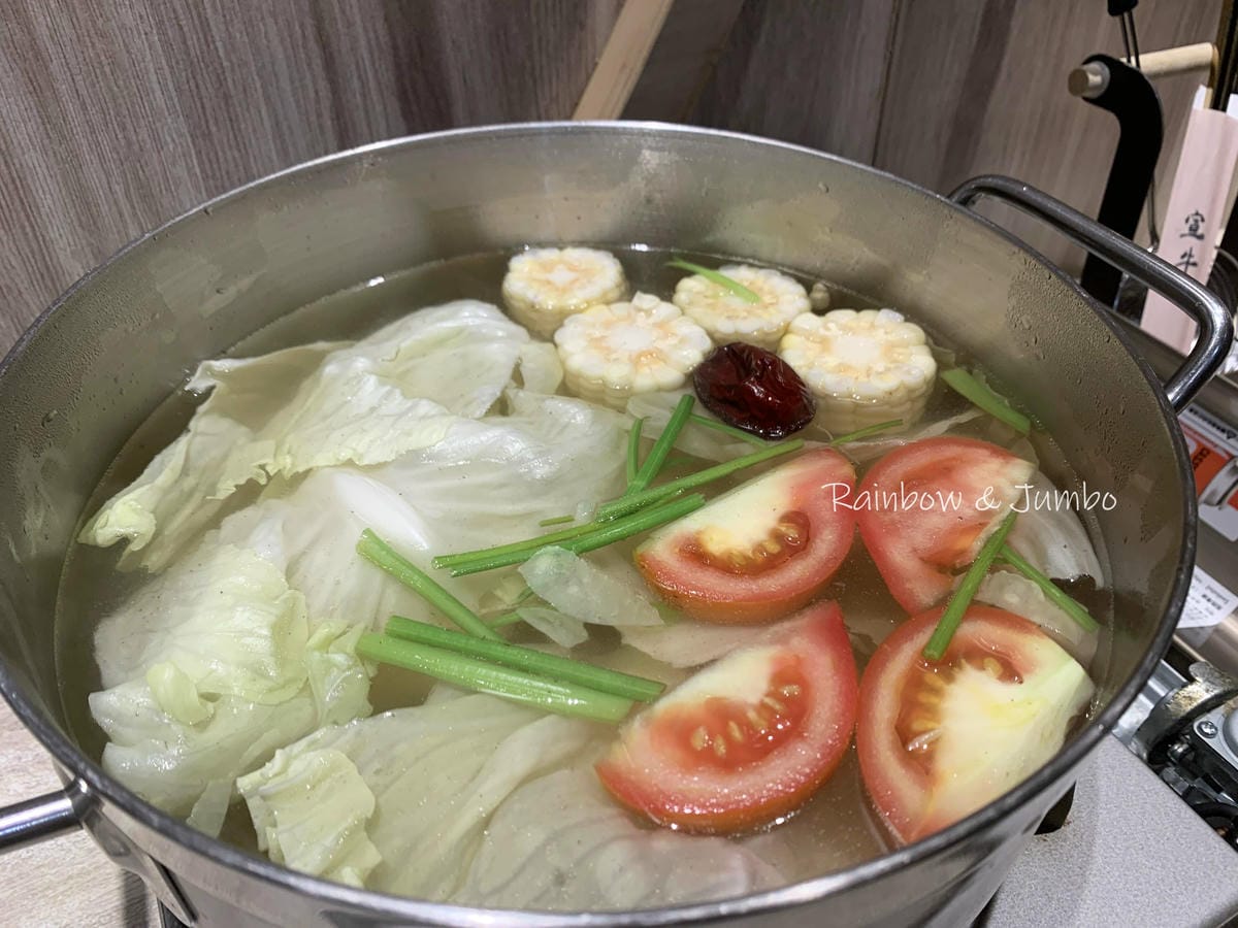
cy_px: 464
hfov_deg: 67.3
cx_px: 619
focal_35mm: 26
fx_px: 930
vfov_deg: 53.1
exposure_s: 1/60
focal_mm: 4.25
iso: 64
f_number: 1.8
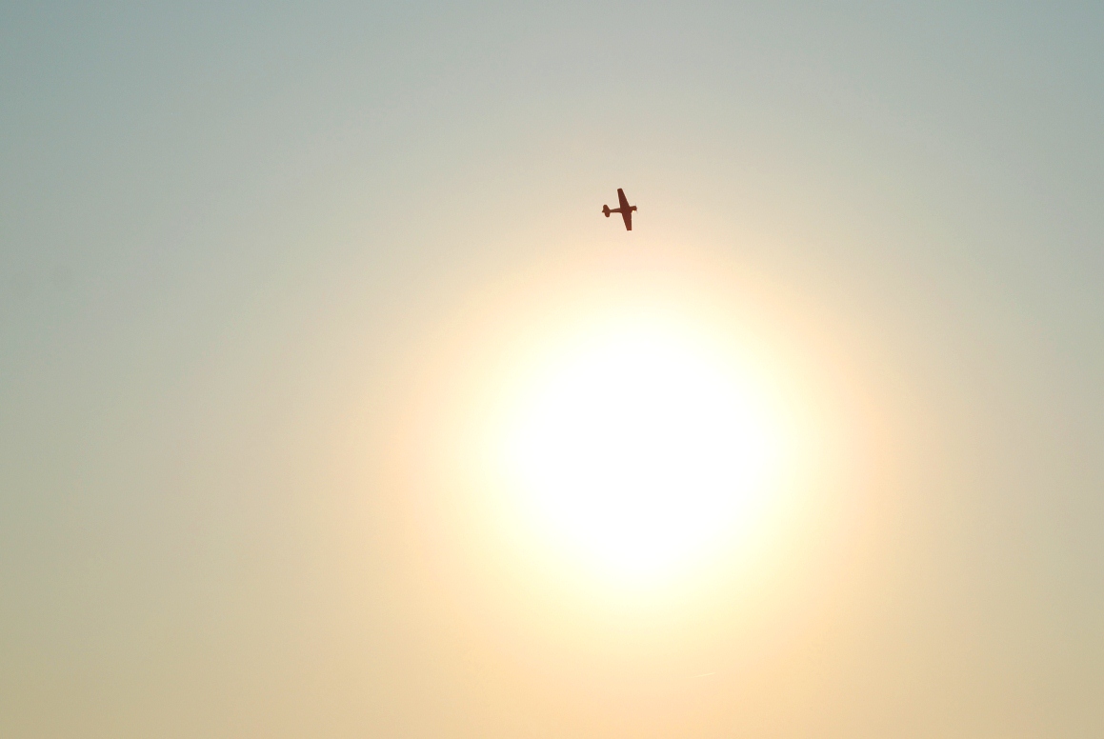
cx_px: 552
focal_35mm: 82
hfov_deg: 24.6
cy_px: 370
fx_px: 2533
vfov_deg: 16.6
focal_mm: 55
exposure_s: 1/3200
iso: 200
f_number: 5.6
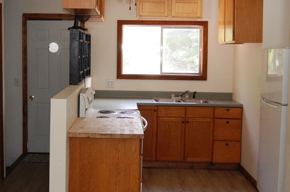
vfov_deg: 25.4
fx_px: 426
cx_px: 111
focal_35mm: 53
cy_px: 80
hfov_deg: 37.4
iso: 400
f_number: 3.8
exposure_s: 1/100
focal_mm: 20
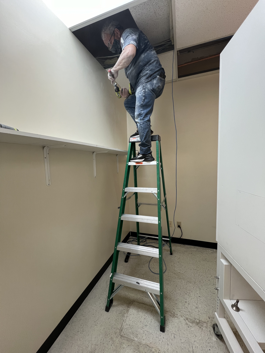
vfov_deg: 106.2
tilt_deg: -4.5
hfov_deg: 89.9
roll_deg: +2.9
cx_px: 132
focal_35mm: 13
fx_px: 133
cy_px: 176
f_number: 1.8
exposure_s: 1/60
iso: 125
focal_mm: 1.57
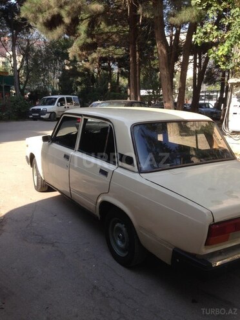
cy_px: 160
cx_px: 120
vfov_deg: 55.4
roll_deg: +0.5
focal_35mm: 33
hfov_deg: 42.9
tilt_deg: -6.9
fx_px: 305
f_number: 2.4
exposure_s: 1/420
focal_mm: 4.12
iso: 50
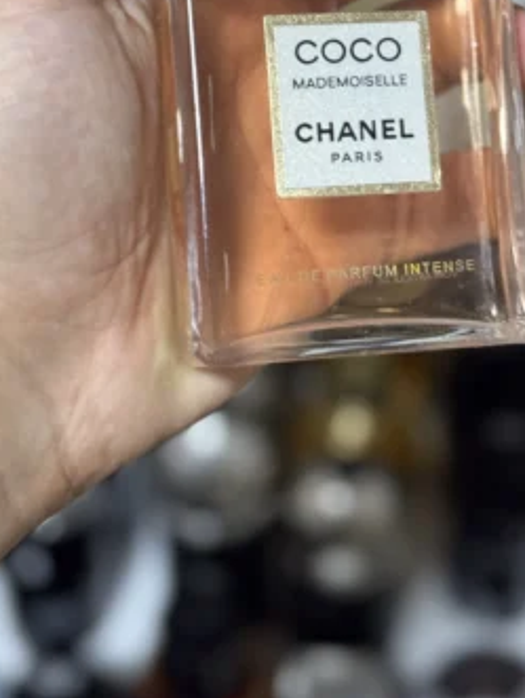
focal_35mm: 83
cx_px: 295
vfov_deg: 23.1
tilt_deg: -41.5
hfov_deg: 17.8
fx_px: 1675
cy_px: 117
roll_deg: -2.3
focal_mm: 6.76
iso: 250
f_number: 1.78
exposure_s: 1/50
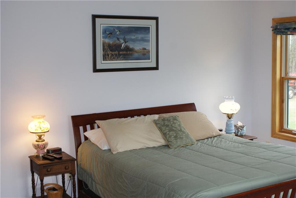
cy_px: 99
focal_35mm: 52
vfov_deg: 25.8
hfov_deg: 37.8
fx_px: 432
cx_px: 148
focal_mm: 35
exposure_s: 1/80
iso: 400
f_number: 5.6
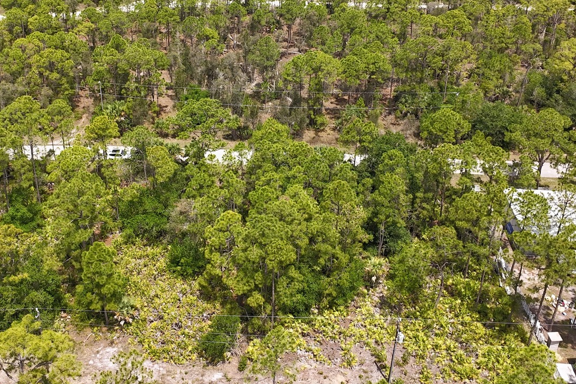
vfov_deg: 34.9
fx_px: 592
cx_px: 227
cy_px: 82
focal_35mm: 37
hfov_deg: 51.5
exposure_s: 1/640
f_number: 2.8
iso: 100
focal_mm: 4.55
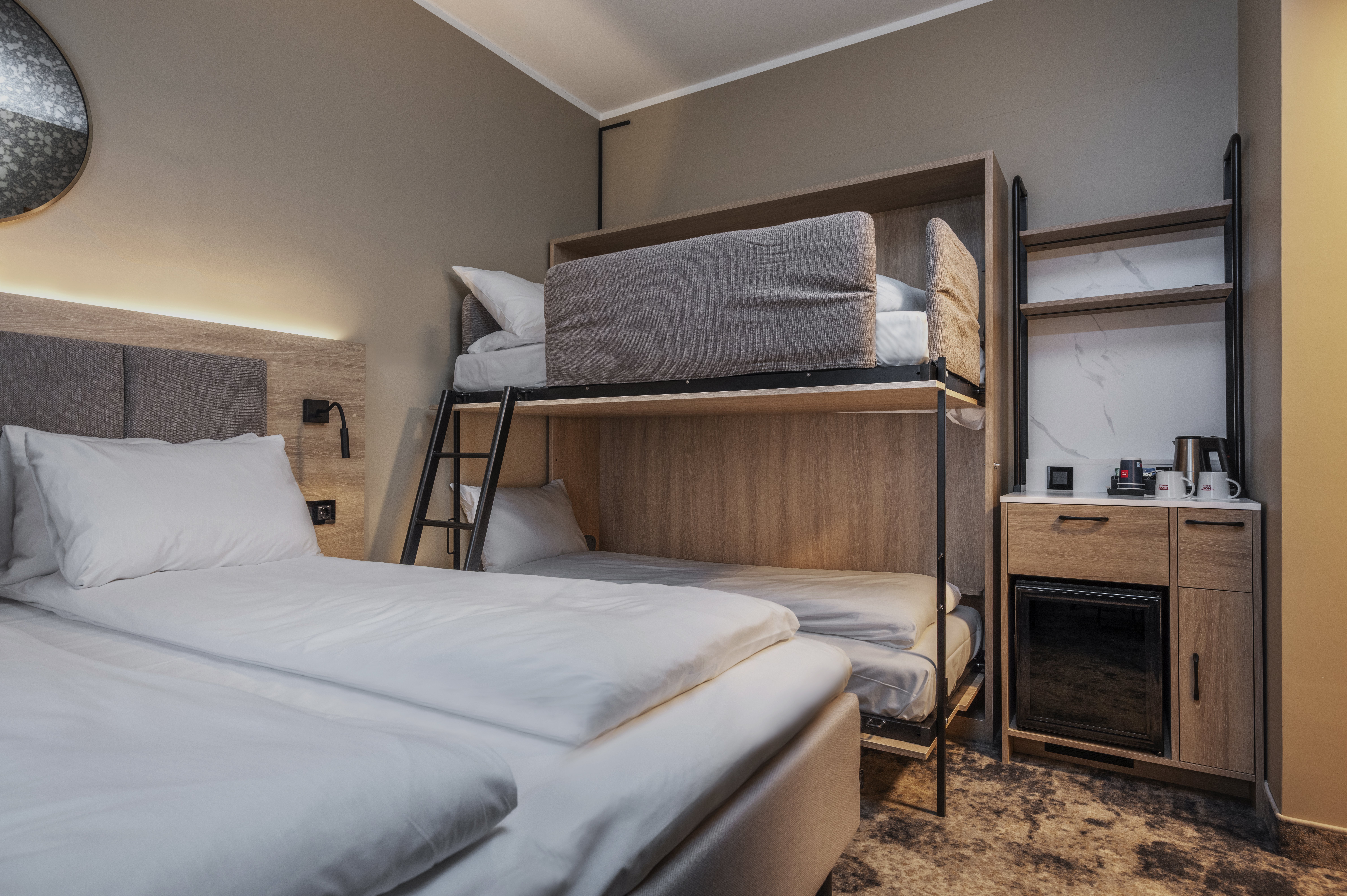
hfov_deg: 86.9
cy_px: 448
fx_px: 710
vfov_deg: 64.5
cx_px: 674
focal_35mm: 19
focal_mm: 19
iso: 400
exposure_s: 1/6
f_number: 7.1
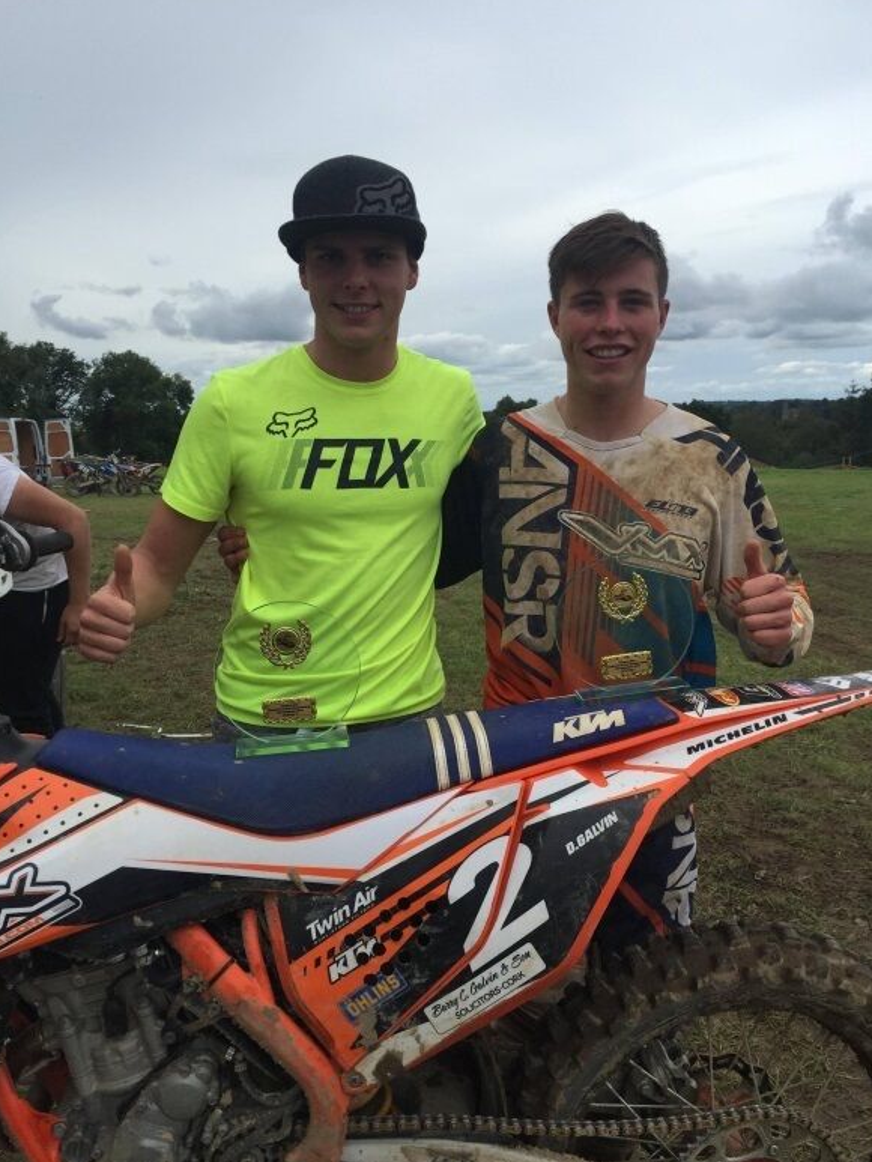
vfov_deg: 59.9
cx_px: 445
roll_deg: +0.8
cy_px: 595
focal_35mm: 30
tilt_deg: -9.6
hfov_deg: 46.8
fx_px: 1007
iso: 32
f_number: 2.2
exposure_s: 1/1163
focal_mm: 4.15
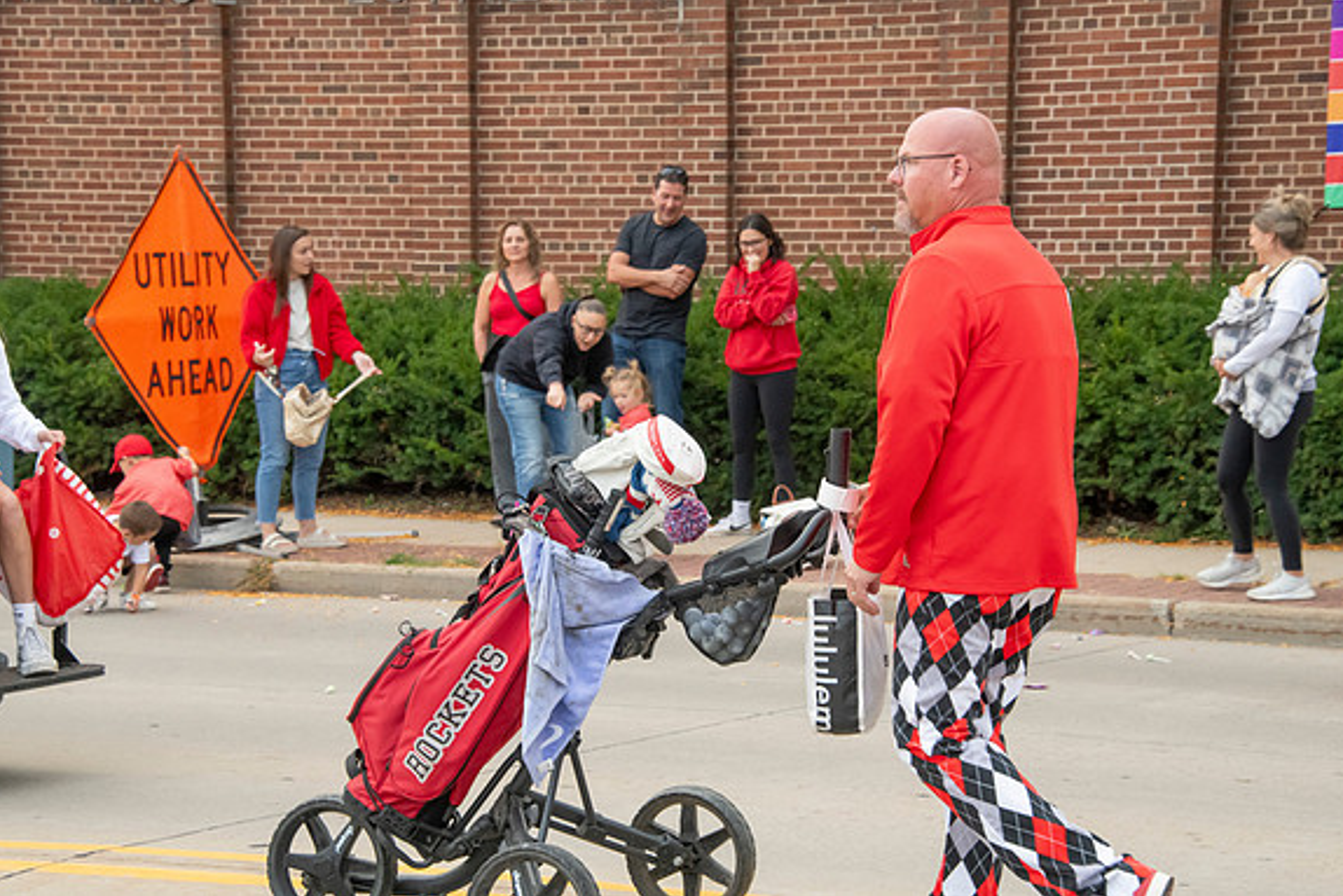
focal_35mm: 101
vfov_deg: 13.6
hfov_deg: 20.2
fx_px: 3769
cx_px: 672
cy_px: 446
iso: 3200
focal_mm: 100
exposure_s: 1/200
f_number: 11
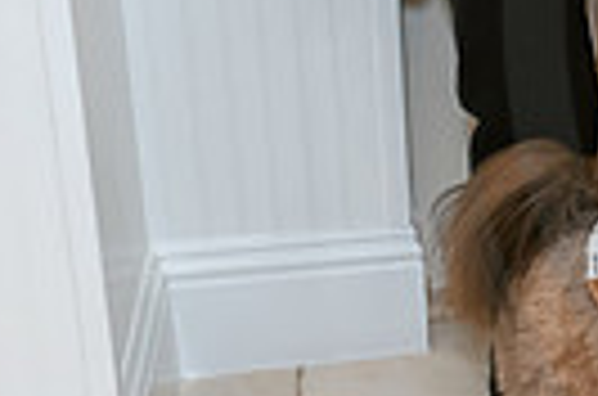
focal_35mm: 105
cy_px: 7
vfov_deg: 12.8
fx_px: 1740
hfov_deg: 15.5
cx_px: 1196
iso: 2500
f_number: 9
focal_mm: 24
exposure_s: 1/60
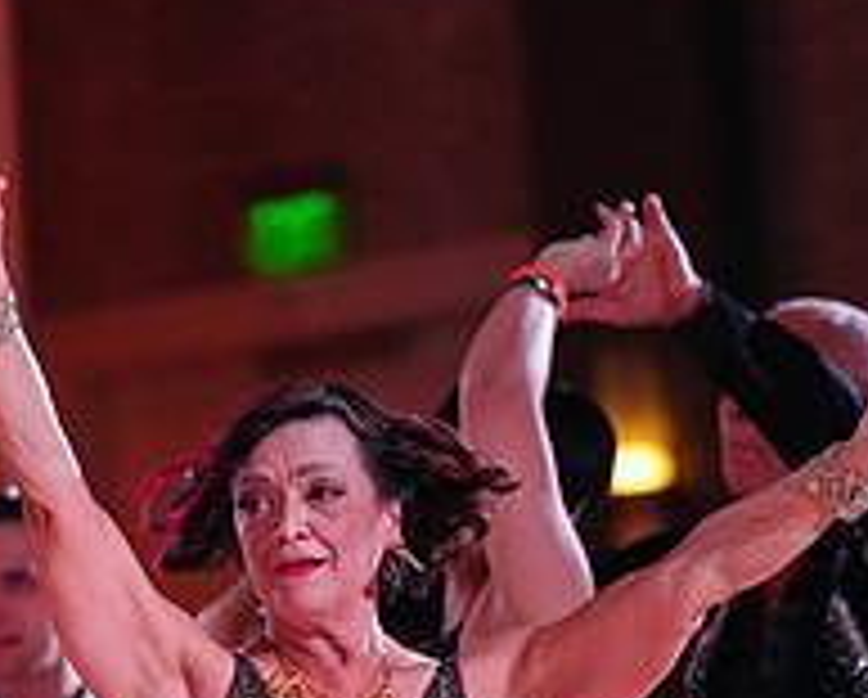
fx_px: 9571
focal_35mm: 372
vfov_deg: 4.1
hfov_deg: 5.2
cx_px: 65
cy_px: 1171
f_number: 2.8
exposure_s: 1/320
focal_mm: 132
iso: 1600
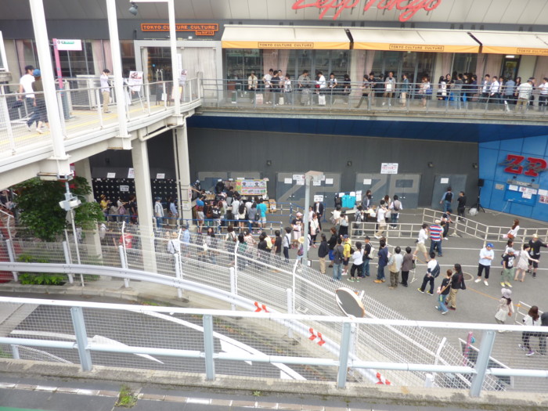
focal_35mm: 25
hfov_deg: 69.4
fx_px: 396
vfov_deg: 54.9
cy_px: 206
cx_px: 274
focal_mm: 4.1
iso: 80
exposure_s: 1/50
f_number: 3.3
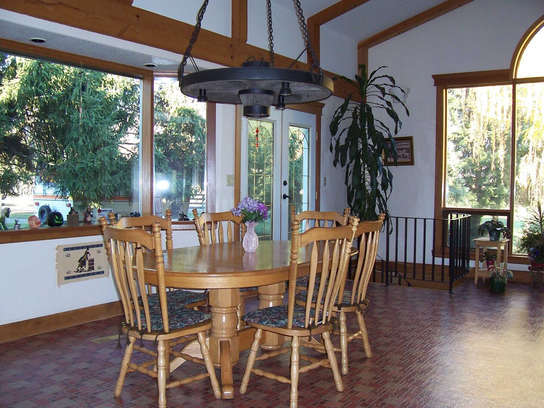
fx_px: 534
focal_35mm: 34
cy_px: 204
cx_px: 272
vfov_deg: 41.8
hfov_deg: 54.0
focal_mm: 5.6
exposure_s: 1/60
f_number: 2.7
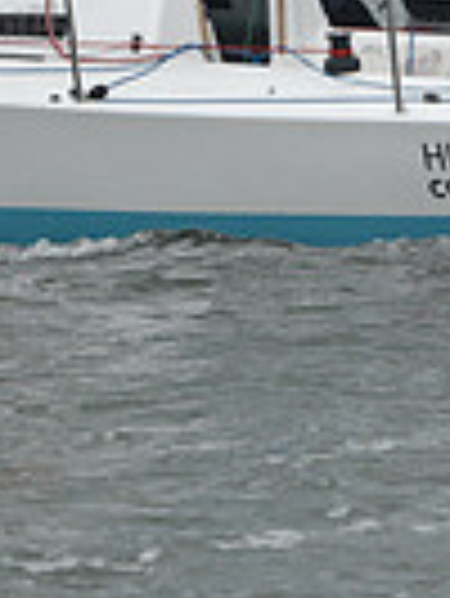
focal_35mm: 468
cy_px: -218
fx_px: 8099
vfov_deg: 4.2
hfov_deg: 3.2
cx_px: 297
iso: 400
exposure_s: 1/800
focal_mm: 112
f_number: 8
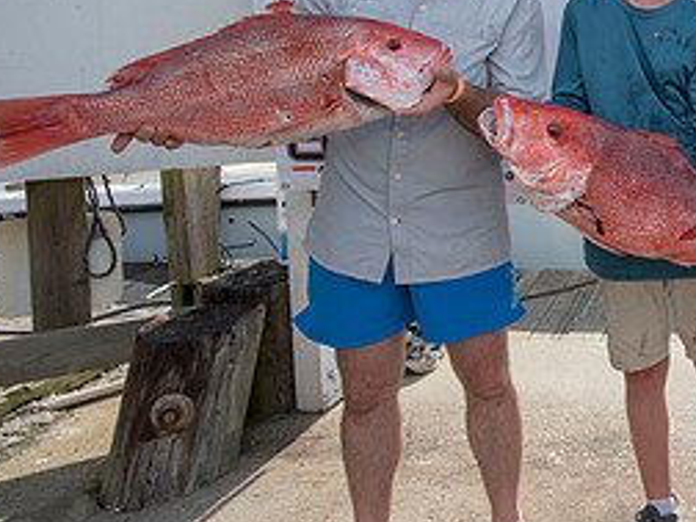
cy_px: 98
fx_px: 844
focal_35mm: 42
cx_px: 762
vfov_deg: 33.3
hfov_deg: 37.6
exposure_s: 1/500
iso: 250
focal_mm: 19
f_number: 7.1
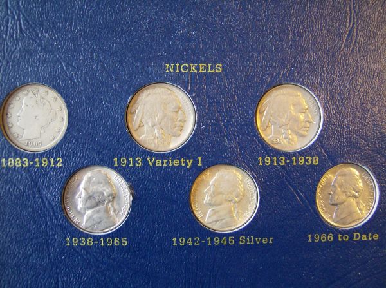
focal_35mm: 36
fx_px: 400
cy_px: 144
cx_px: 193
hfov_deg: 51.5
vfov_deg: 39.5
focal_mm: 6
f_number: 2.8
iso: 200
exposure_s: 1/16.7
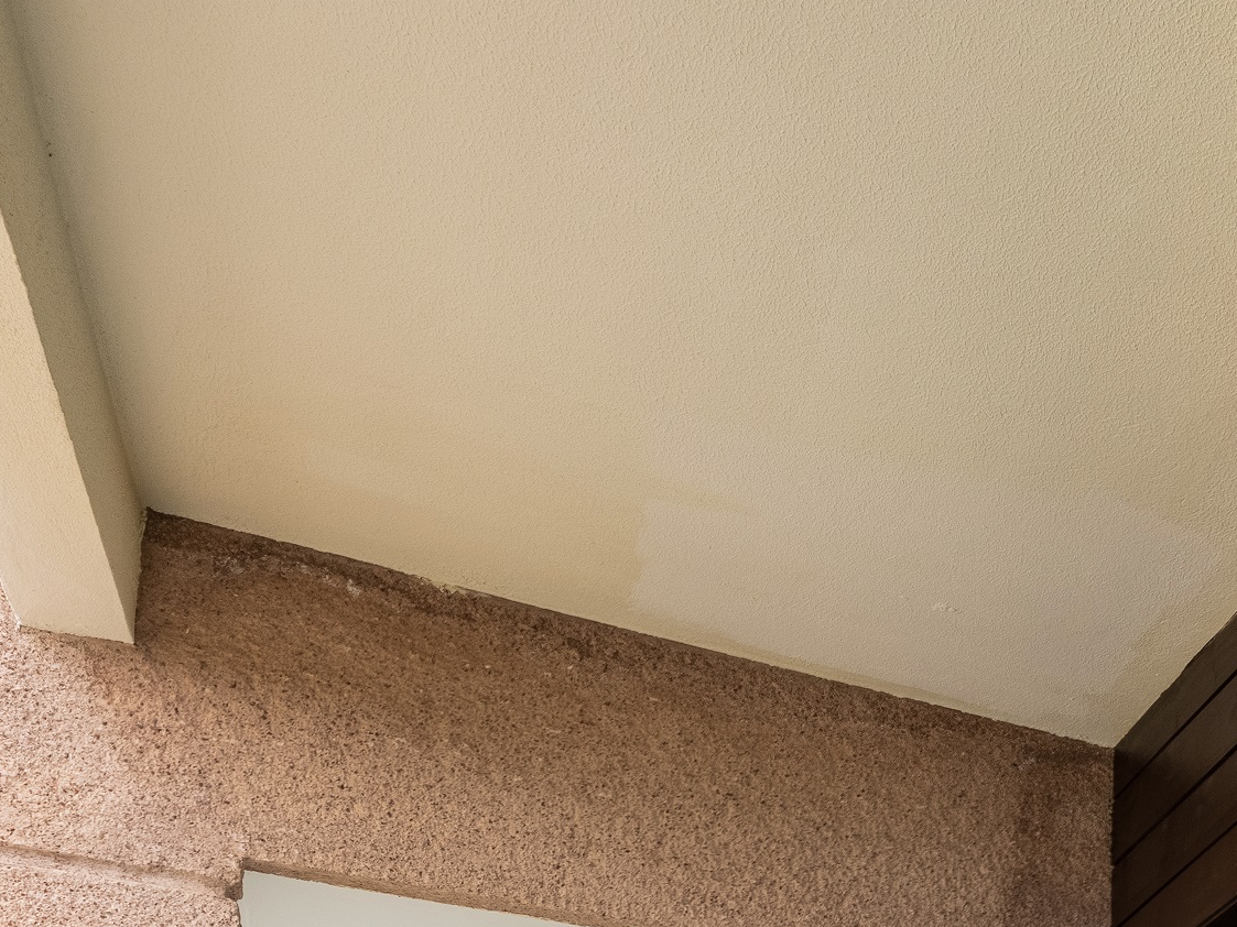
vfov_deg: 19.6
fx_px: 2072
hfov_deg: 27.6
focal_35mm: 58
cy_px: 1615
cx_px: 1619
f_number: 13
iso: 500
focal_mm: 20
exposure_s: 1/50
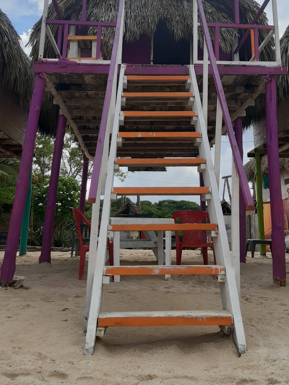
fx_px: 423
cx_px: 157
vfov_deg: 47.6
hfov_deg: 37.7
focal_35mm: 38
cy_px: 110
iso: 40
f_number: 1.7
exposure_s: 1/2584
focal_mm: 3.92
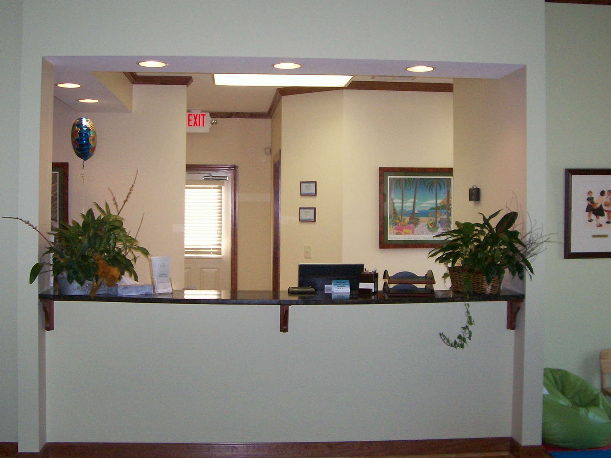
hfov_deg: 43.8
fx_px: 759
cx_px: 294
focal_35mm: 43
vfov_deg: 33.6
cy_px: 199
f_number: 2.7
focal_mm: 5.6
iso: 140
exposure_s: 1/112
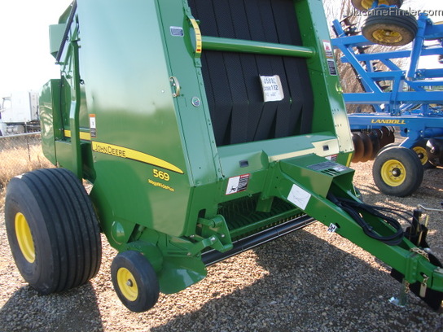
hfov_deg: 51.4
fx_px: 461
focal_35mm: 36
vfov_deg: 39.7
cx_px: 222
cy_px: 166
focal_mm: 6.3
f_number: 2.8
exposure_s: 1/160
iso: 64
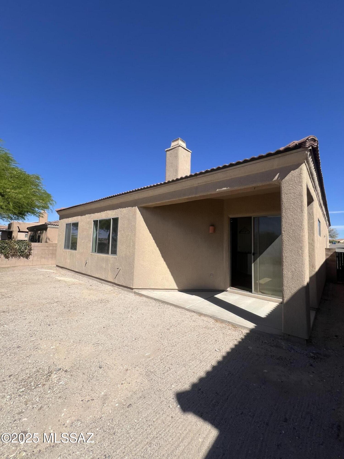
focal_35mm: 13
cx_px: 172
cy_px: 230
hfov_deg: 89.9
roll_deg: -0.9
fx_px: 172
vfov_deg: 106.2
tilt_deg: +6.7
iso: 32
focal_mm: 1.57
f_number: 1.8
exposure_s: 1/2016
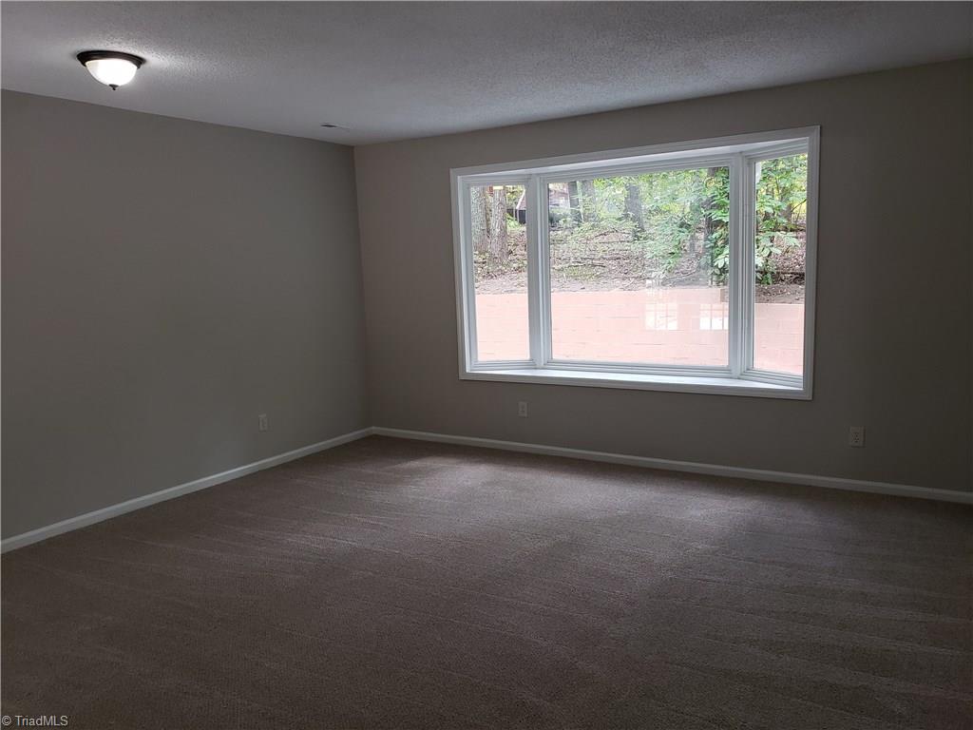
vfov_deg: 53.1
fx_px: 731
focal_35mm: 26
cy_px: 365
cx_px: 486
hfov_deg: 67.3
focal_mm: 4.3
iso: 160
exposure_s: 1/60
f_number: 2.4
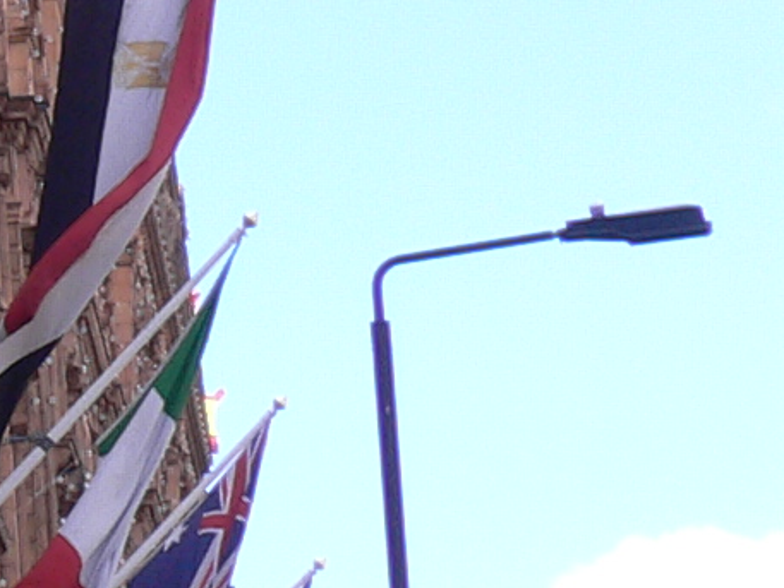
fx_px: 4440
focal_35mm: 196
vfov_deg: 7.6
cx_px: -741
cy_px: 233
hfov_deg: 9.5
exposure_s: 1/100
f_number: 5.6
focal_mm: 5.8
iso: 80
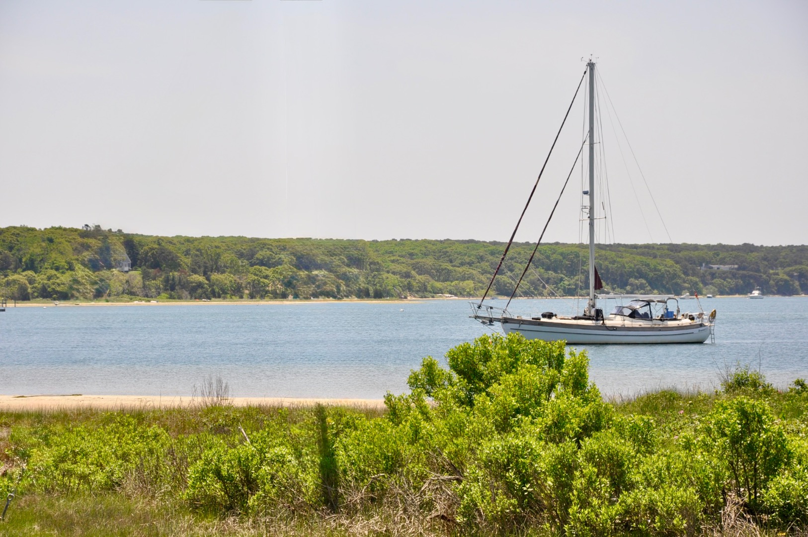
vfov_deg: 9.3
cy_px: 268
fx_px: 3295
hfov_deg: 14.0
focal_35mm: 147
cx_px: 404
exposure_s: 1/320
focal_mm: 98
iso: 200
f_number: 9
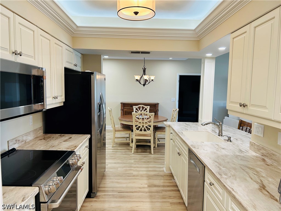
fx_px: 211
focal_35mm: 26
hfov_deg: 67.3
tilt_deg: -5.1
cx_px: 140
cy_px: 106
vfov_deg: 53.1
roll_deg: -1.0
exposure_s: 1/120
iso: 100
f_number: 1.5
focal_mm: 5.7
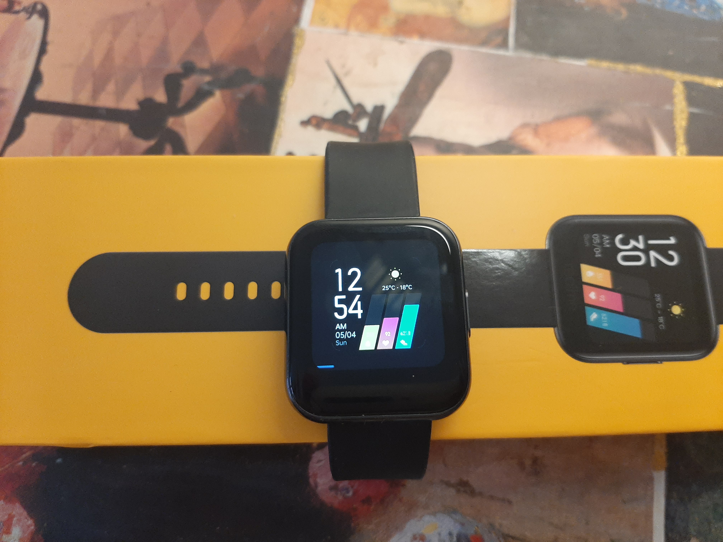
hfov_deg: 67.3
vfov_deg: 53.1
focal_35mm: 26
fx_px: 543
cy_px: 271
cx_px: 362
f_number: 1.7
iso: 160
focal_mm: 3.93
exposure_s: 1/50
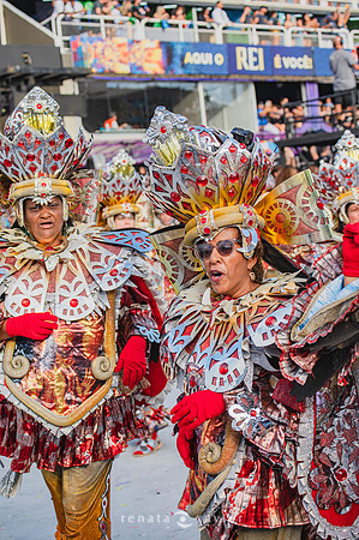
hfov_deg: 19.4
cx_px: 180
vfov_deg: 28.9
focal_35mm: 70
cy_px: 270
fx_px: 1049
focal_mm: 70
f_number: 5.6
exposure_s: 1/1600
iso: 400
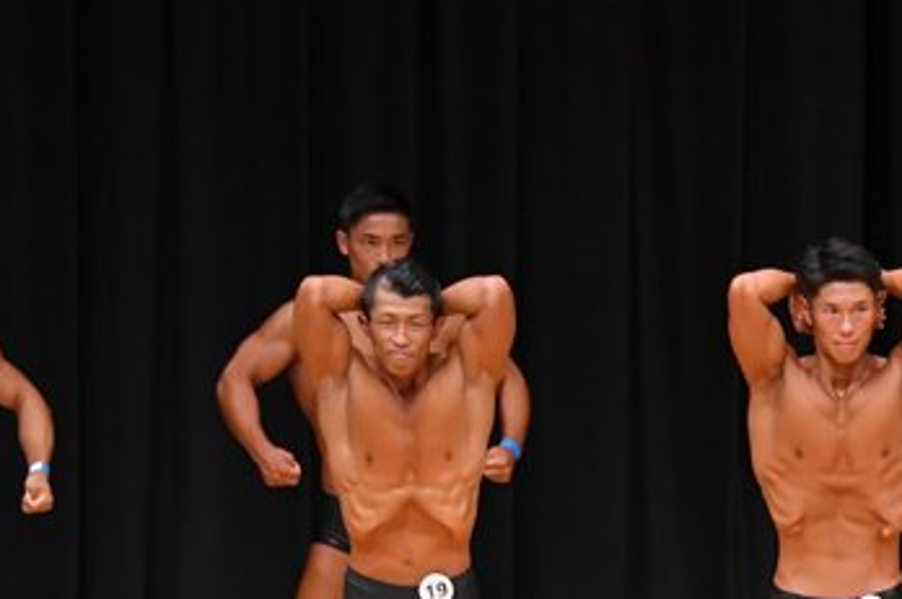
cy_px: 591
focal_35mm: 388
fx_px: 9708
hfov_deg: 5.3
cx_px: 999
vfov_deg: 3.5
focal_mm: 116
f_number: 5.6
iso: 4000
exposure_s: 1/400
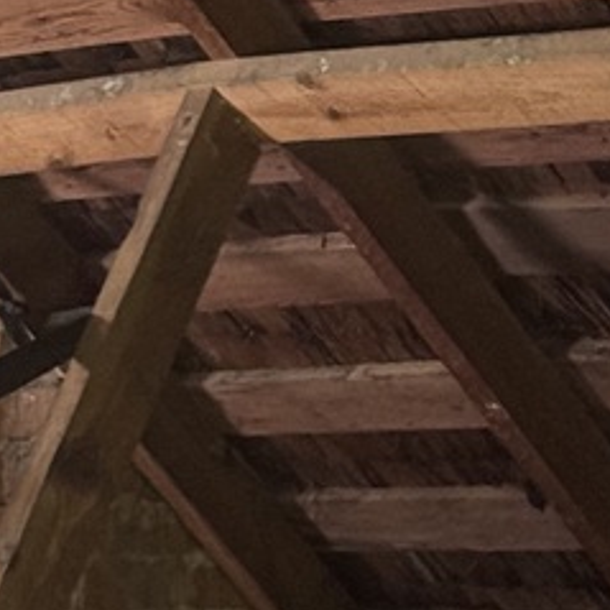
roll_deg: -1.1
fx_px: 5104
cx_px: 82
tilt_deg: -2.7
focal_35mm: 256
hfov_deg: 6.8
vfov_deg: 6.8
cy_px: 870
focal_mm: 6.76
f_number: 1.78
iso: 800
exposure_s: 1/20
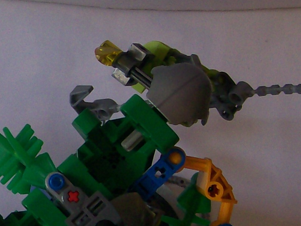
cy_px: 137
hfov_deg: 13.8
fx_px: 1191
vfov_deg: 10.8
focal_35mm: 137
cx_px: -110
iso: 80
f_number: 2.7
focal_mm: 6
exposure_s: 1/92.8
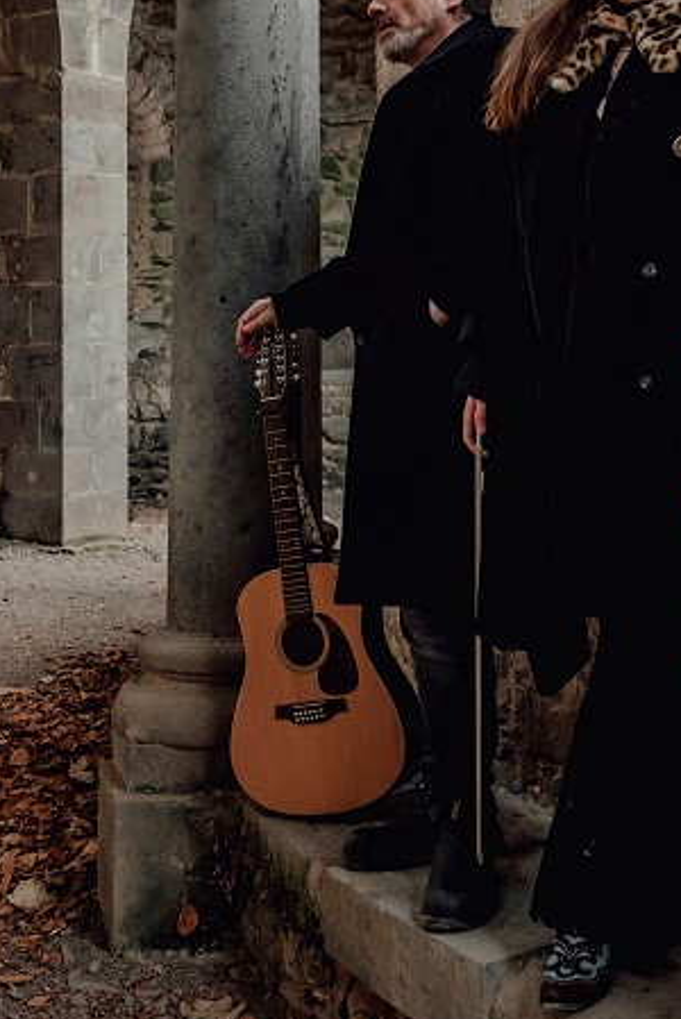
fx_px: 1700
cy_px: 293
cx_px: 488
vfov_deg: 32.9
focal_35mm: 60
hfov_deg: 22.5
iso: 2000
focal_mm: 40
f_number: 4.5
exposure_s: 1/125
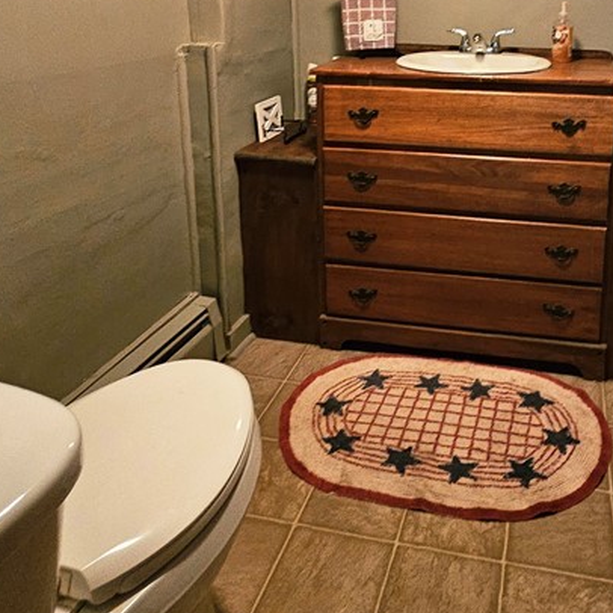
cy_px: 98
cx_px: 438
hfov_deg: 53.8
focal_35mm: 29
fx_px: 581
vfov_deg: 51.1
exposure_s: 1/24
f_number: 2.2
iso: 800
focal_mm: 2.2
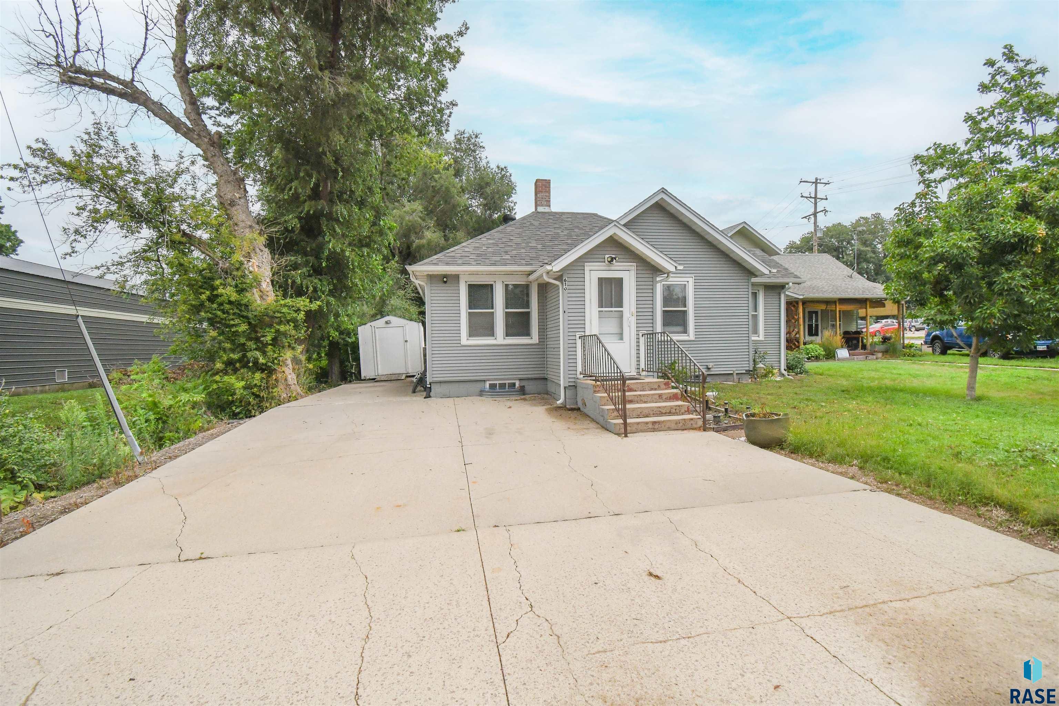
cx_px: 530
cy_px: 353
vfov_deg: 77.3
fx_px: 441
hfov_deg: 100.4
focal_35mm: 15
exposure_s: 1/5000
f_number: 7.1
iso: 1250
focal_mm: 10
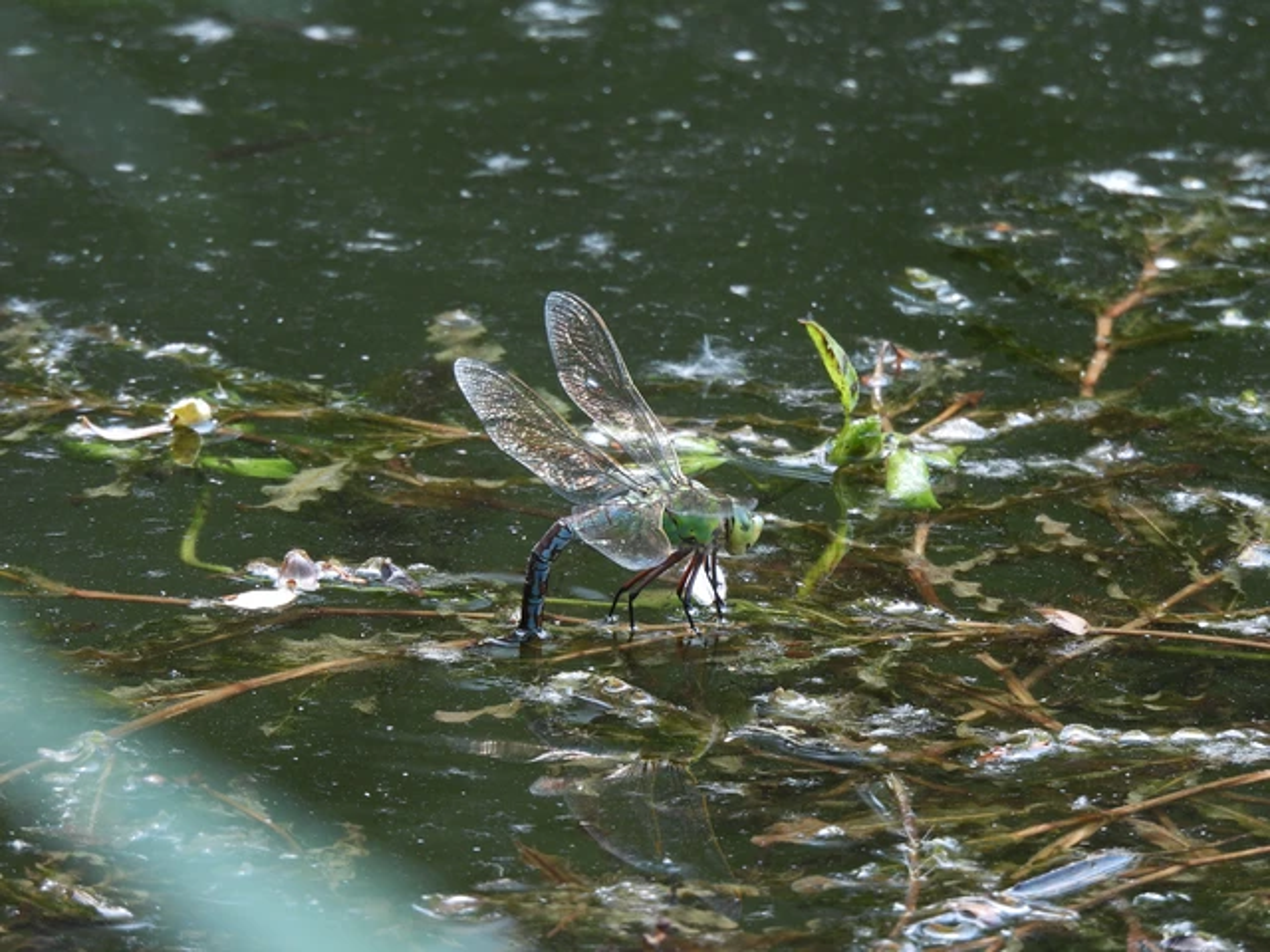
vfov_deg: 1.7
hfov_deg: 2.3
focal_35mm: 850
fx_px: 31185
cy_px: 476
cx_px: 635
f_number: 5.6
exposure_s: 1/60
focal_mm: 152
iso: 100
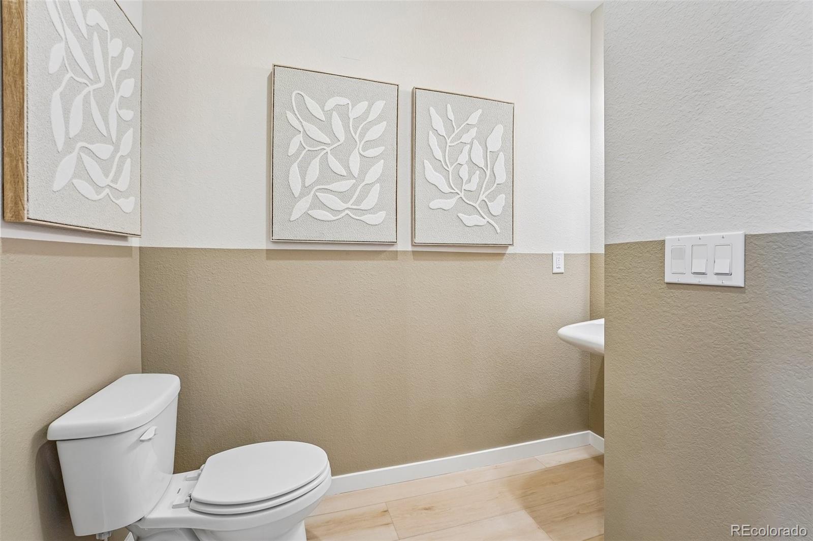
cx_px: 406
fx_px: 330
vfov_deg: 78.8
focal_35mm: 15
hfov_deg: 101.9
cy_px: 270
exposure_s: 1/13
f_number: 8
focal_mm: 14.6
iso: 400
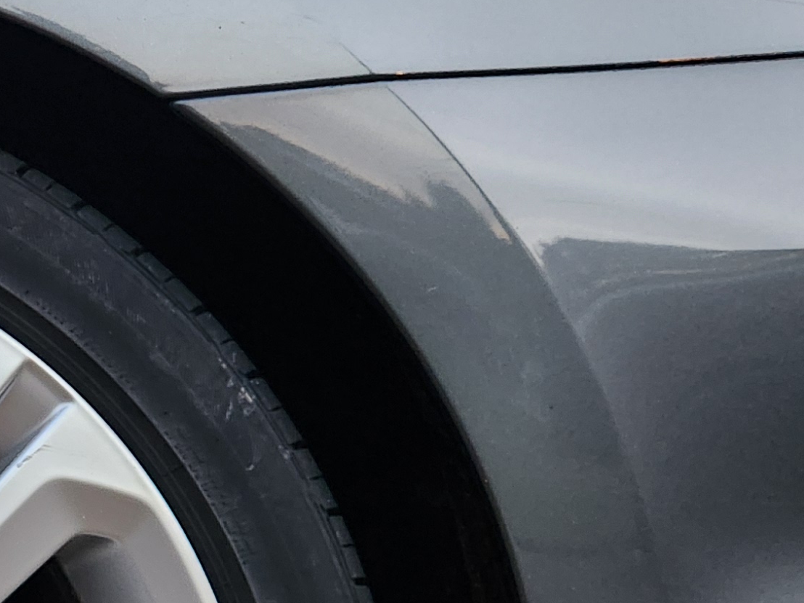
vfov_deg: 17.2
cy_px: 673
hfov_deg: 20.3
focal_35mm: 83
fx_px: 1928
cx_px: -401
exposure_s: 1/24
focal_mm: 5.4
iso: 500
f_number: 1.8
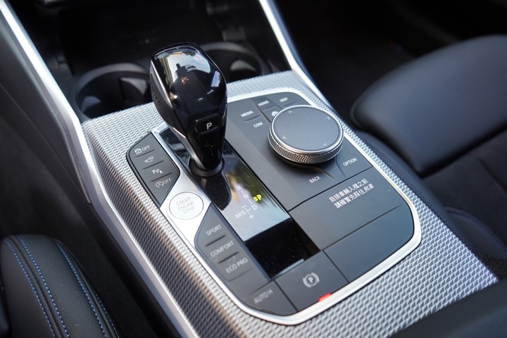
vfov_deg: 46.4
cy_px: 169
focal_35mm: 28
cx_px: 254
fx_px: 394
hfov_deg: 65.5
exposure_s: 1/60
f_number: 4
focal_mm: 28
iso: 500
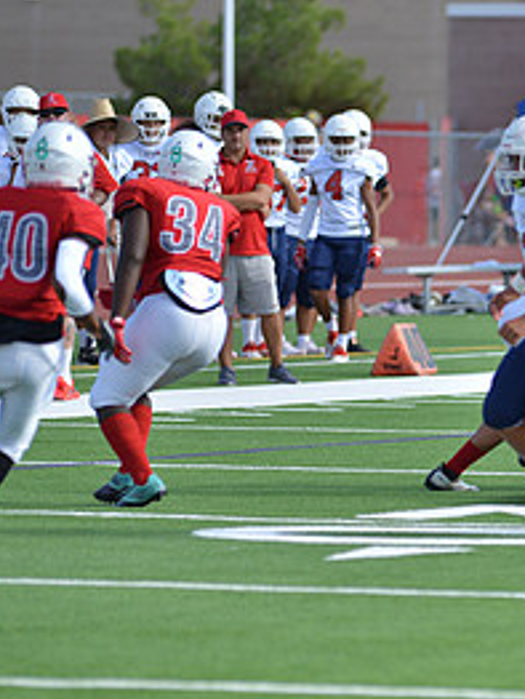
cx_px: 549
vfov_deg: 4.7
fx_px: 8580
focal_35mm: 425
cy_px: 474
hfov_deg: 3.5
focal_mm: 200
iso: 160
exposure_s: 1/1600
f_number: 2.8
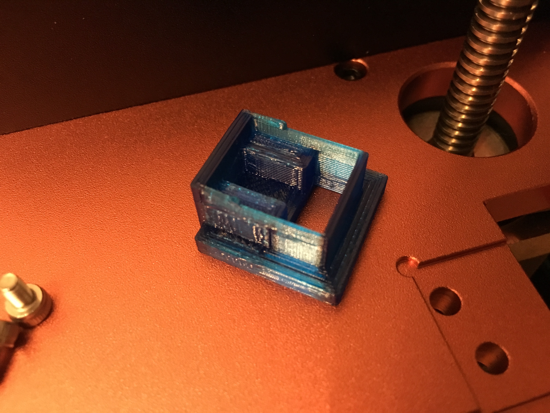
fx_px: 461
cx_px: 275
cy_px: 206
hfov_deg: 61.7
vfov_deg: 48.2
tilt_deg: -53.0
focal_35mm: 29
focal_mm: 4.15
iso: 320
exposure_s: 1/17
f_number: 2.2
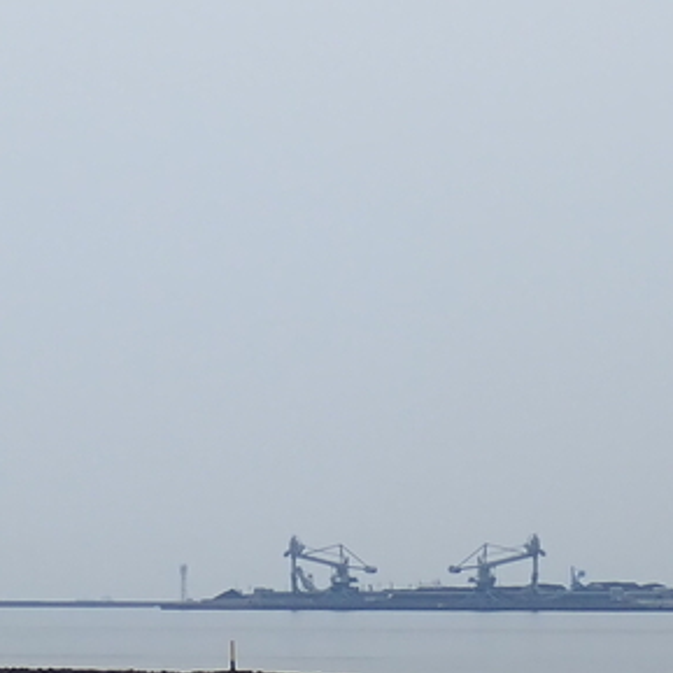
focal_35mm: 158
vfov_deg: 11.1
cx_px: 170
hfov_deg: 11.0
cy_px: 333
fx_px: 3475
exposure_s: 1/125
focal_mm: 7.86
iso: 100
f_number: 11
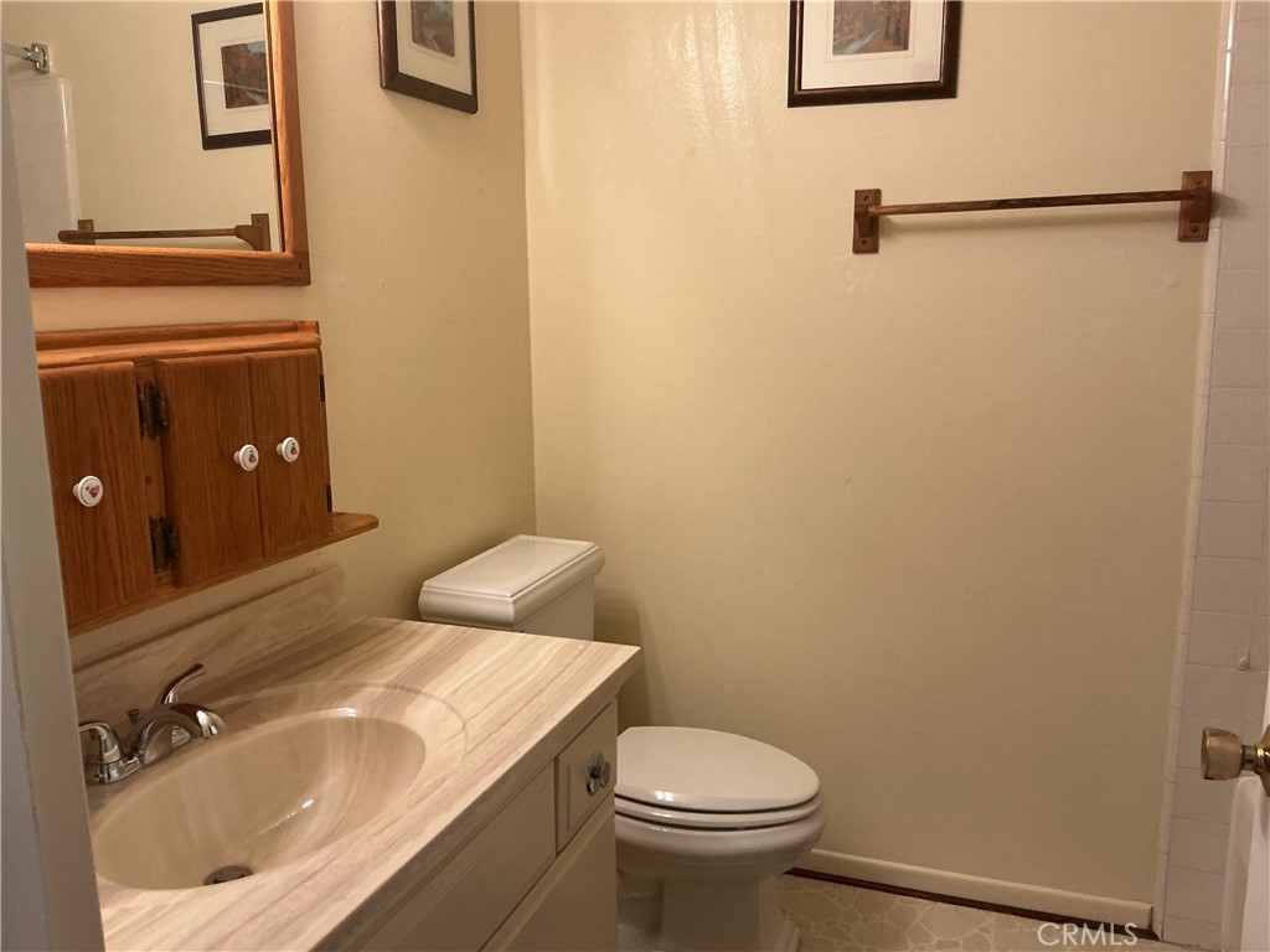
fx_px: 1064
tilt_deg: -10.5
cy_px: 476
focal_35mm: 29
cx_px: 635
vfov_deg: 48.2
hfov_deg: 61.7
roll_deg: +2.0
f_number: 1.8
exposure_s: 1/60
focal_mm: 3
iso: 64
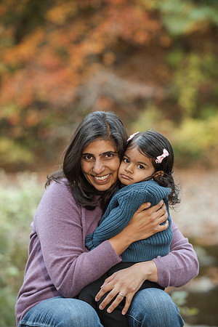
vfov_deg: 14.7
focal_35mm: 140
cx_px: 109
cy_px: 164
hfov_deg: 9.8
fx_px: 1272
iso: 640
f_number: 4
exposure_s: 1/125
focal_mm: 140
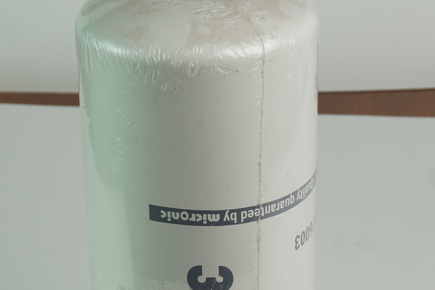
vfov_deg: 10.6
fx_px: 1549
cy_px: 283
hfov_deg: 16.0
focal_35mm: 128
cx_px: 196
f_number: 8
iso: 100
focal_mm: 35
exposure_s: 1/15
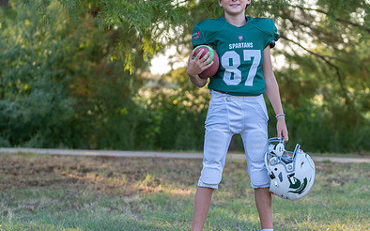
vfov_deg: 11.2
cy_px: 100
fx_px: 1179
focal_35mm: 117
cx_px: 246
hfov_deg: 17.8
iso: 250
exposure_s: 1/320
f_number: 2.8
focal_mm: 70
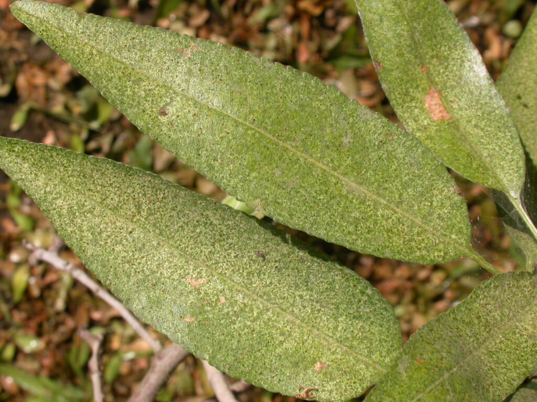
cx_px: 268
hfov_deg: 25.0
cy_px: 201
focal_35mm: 78
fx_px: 1210
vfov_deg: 18.9
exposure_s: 1/219
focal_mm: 16.2
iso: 100
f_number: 8.9
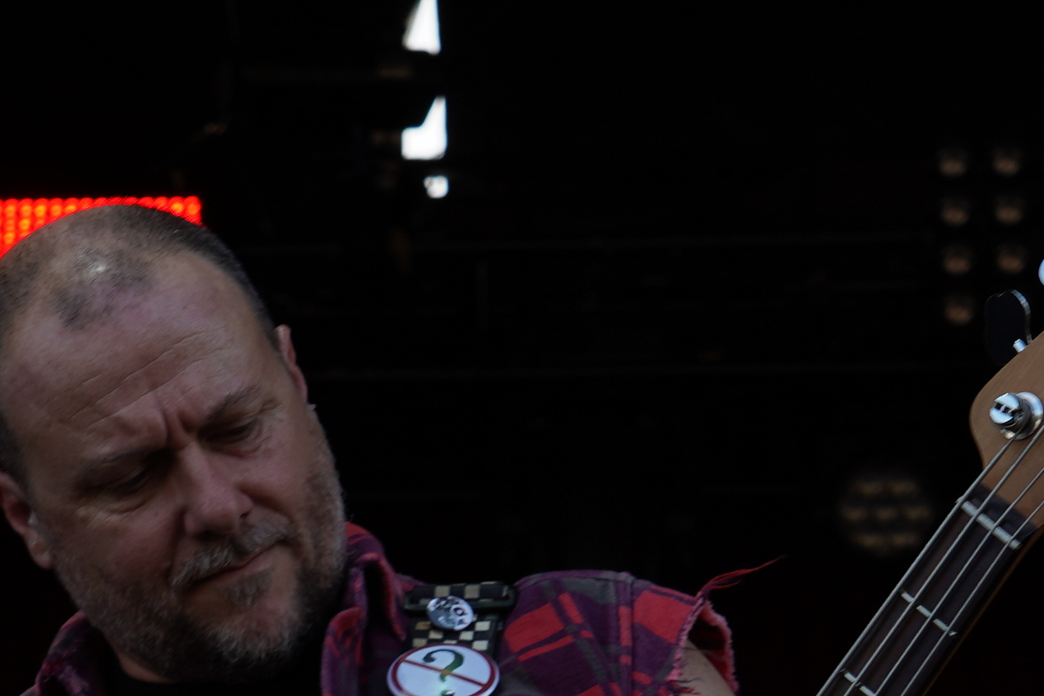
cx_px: 259
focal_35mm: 194
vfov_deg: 7.0
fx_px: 5626
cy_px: 1059
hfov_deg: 10.6
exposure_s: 1/160
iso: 100
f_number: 7.1
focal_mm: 53
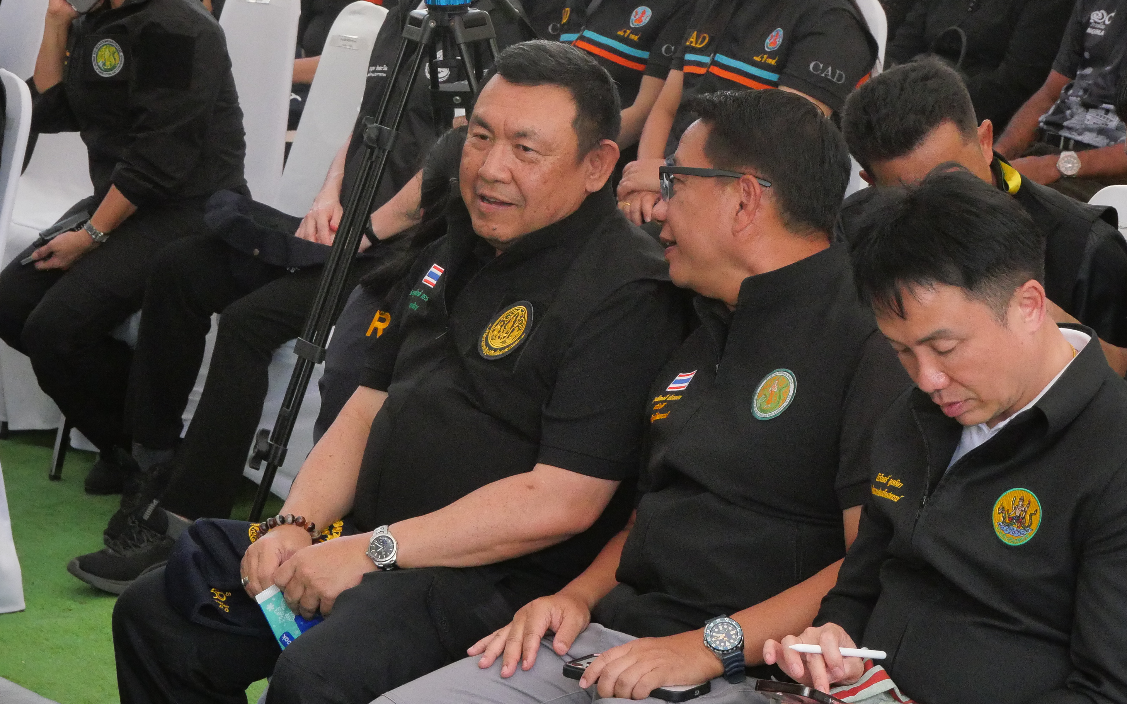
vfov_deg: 8.1
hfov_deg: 13.0
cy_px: 271
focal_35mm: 161
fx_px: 4945
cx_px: 514
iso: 3200
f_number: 9
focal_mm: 60
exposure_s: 1/640
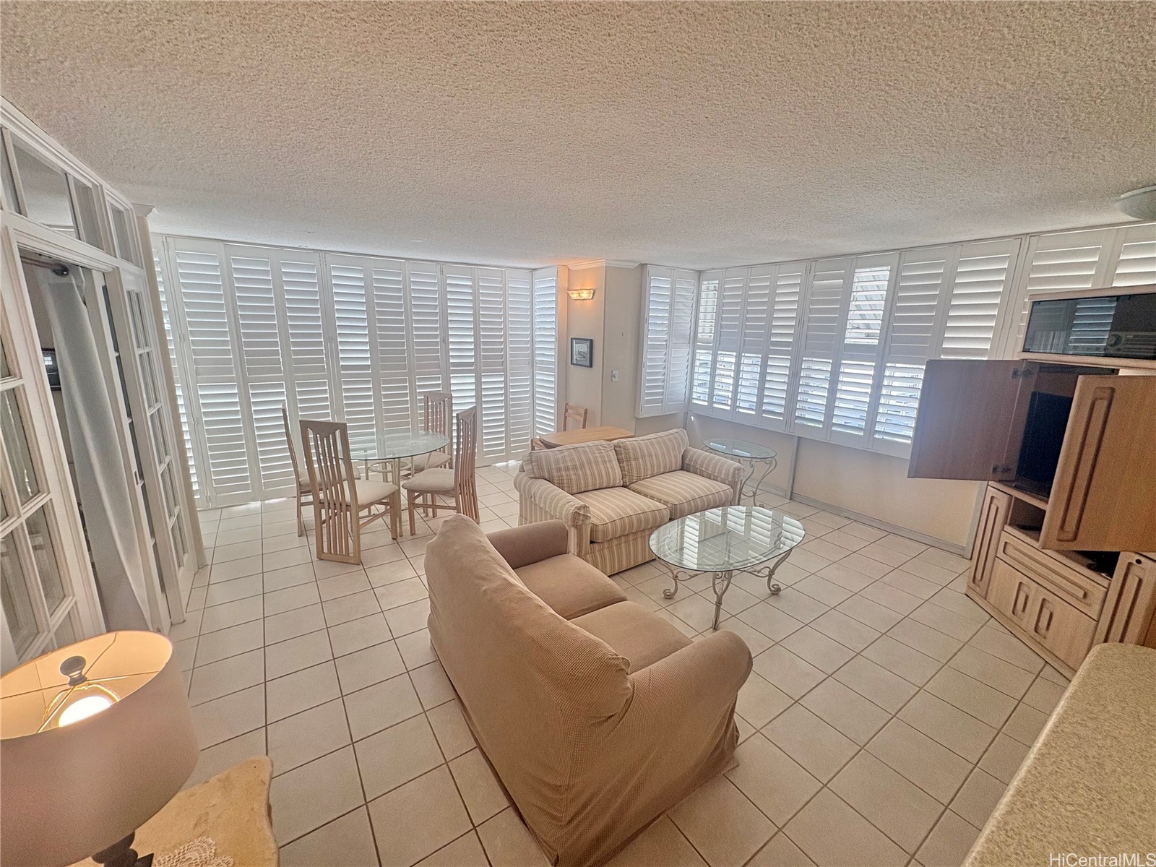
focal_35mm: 14
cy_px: 434
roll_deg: -1.2
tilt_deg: -12.8
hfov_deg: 102.1
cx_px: 578
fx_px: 468
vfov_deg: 85.7
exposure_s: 1/126
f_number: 2.2
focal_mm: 2.22
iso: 40
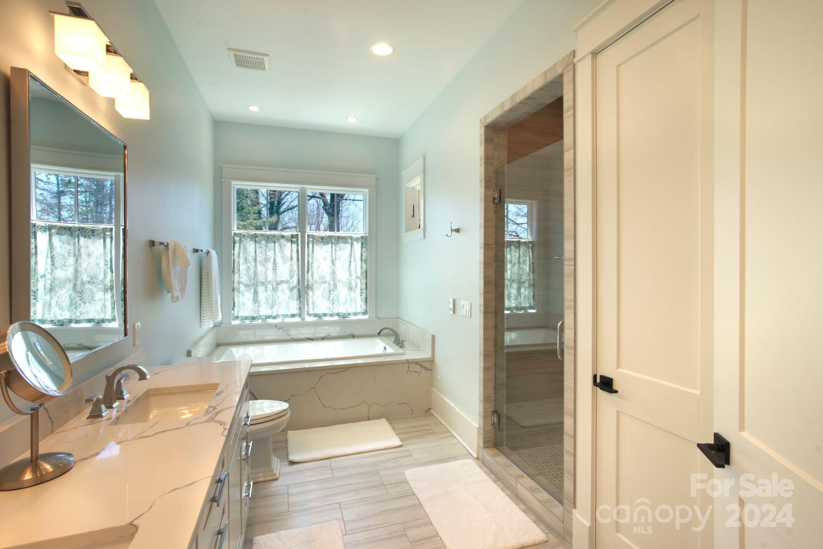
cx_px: 412
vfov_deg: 70.5
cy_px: 274
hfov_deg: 93.3
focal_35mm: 17
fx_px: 389
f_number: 10
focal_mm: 17
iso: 200
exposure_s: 1/13
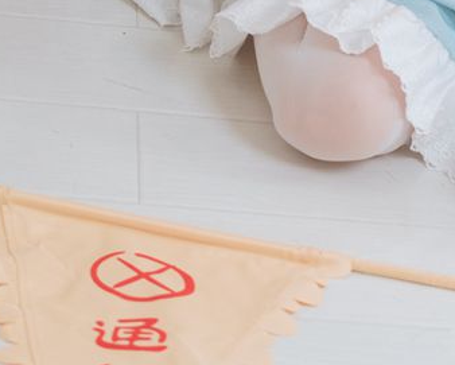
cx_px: 307
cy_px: -259
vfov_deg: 7.1
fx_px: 2871
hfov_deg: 9.1
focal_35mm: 213
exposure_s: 1/80
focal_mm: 50
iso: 160
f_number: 2.8
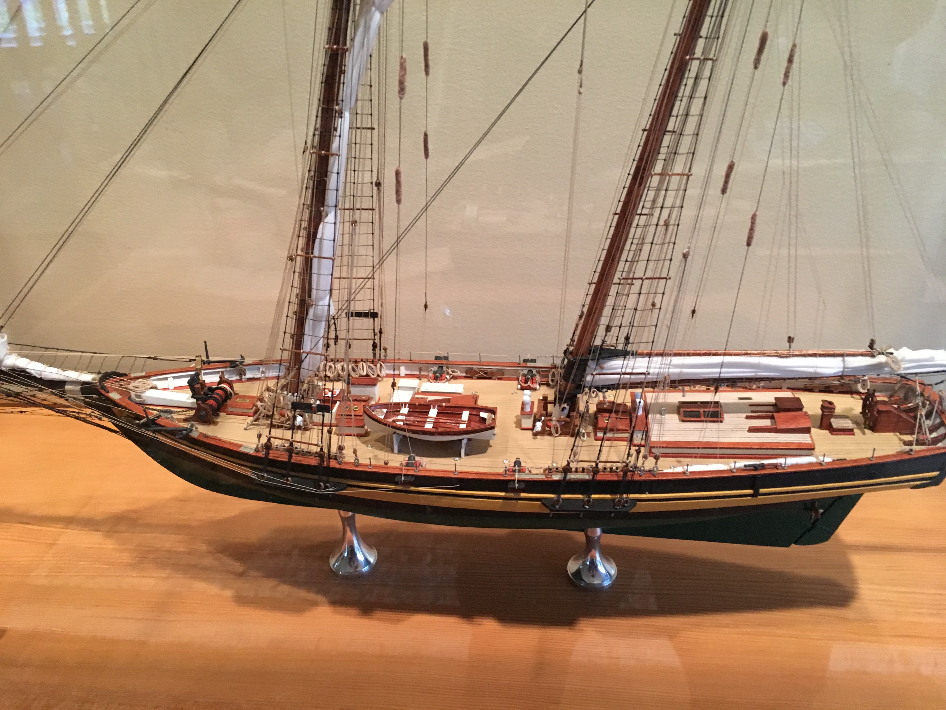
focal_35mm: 29
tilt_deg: -29.9
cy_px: 355
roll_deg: +3.0
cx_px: 473
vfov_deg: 48.2
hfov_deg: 61.7
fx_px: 793
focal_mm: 4.15
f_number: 2.2
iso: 200
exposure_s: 1/30
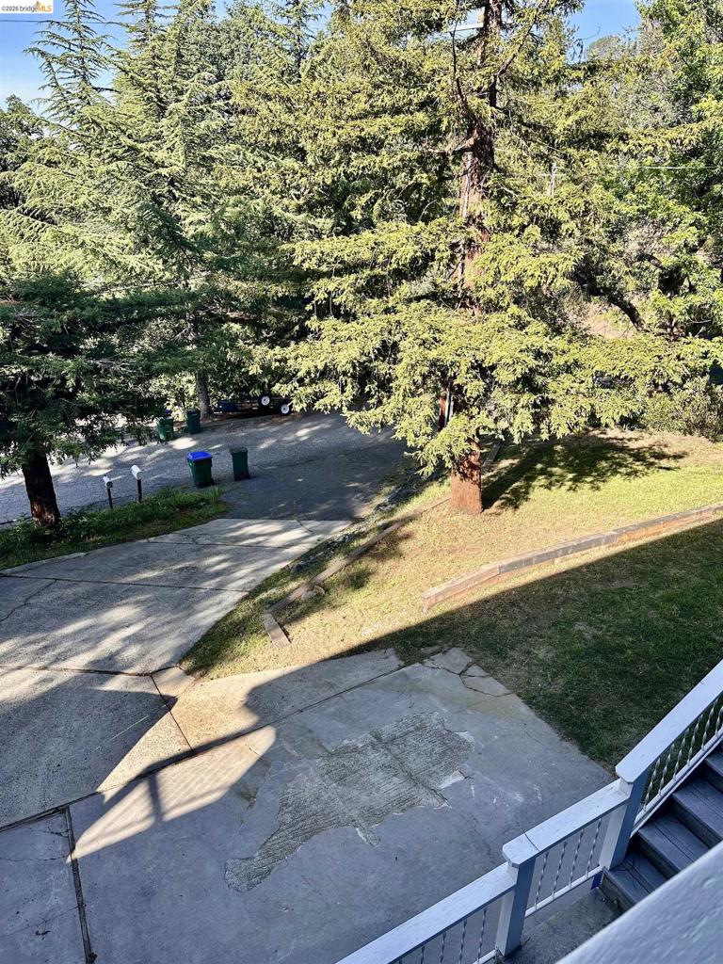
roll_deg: -3.1
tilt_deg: -22.8
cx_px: 362
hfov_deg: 56.8
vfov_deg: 71.6
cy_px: 482
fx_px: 668
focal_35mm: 24
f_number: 1.78
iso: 80
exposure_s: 1/1107
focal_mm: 6.86
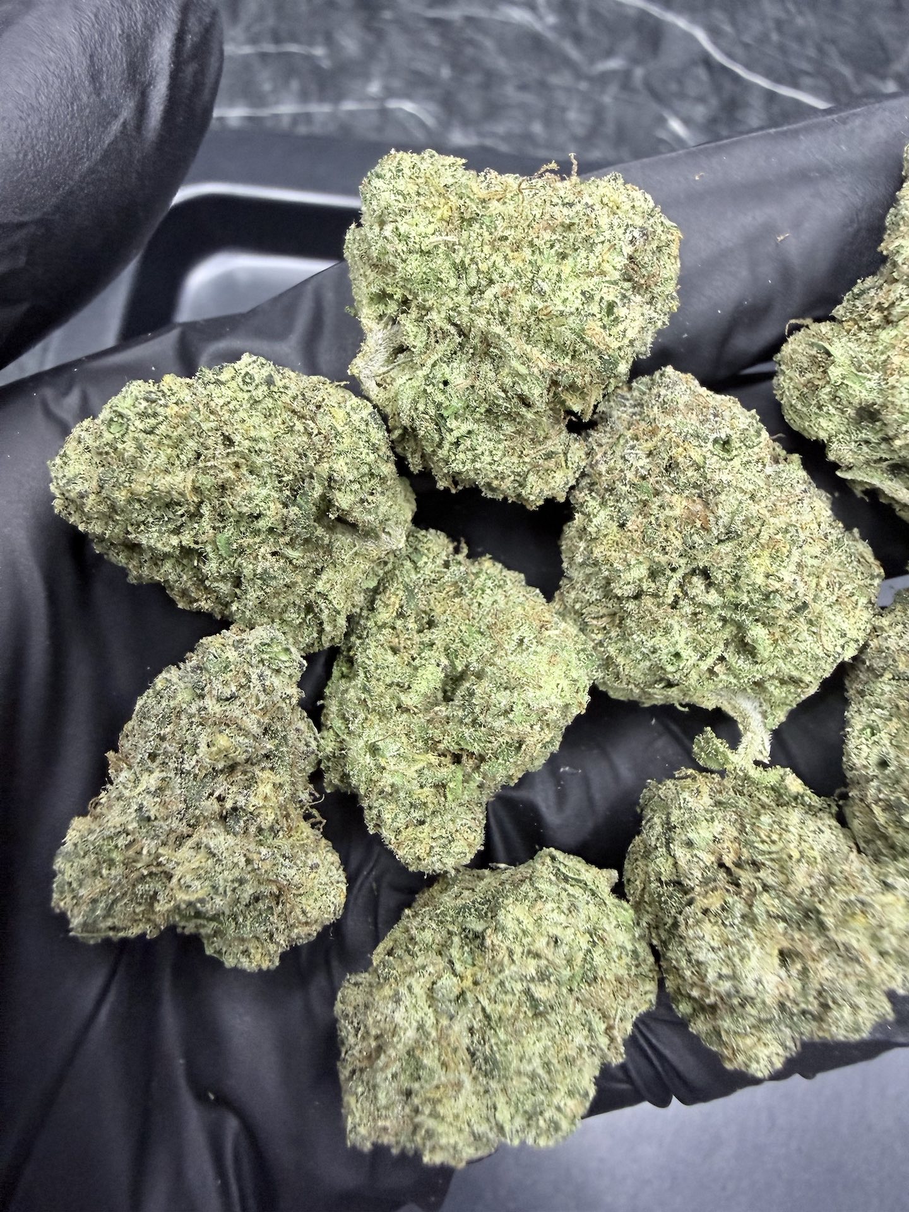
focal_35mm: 24
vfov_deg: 71.6
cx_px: 454
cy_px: 606
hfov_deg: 56.8
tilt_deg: -69.8
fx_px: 840
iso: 200
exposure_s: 1/50
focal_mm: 2.22
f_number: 2.2
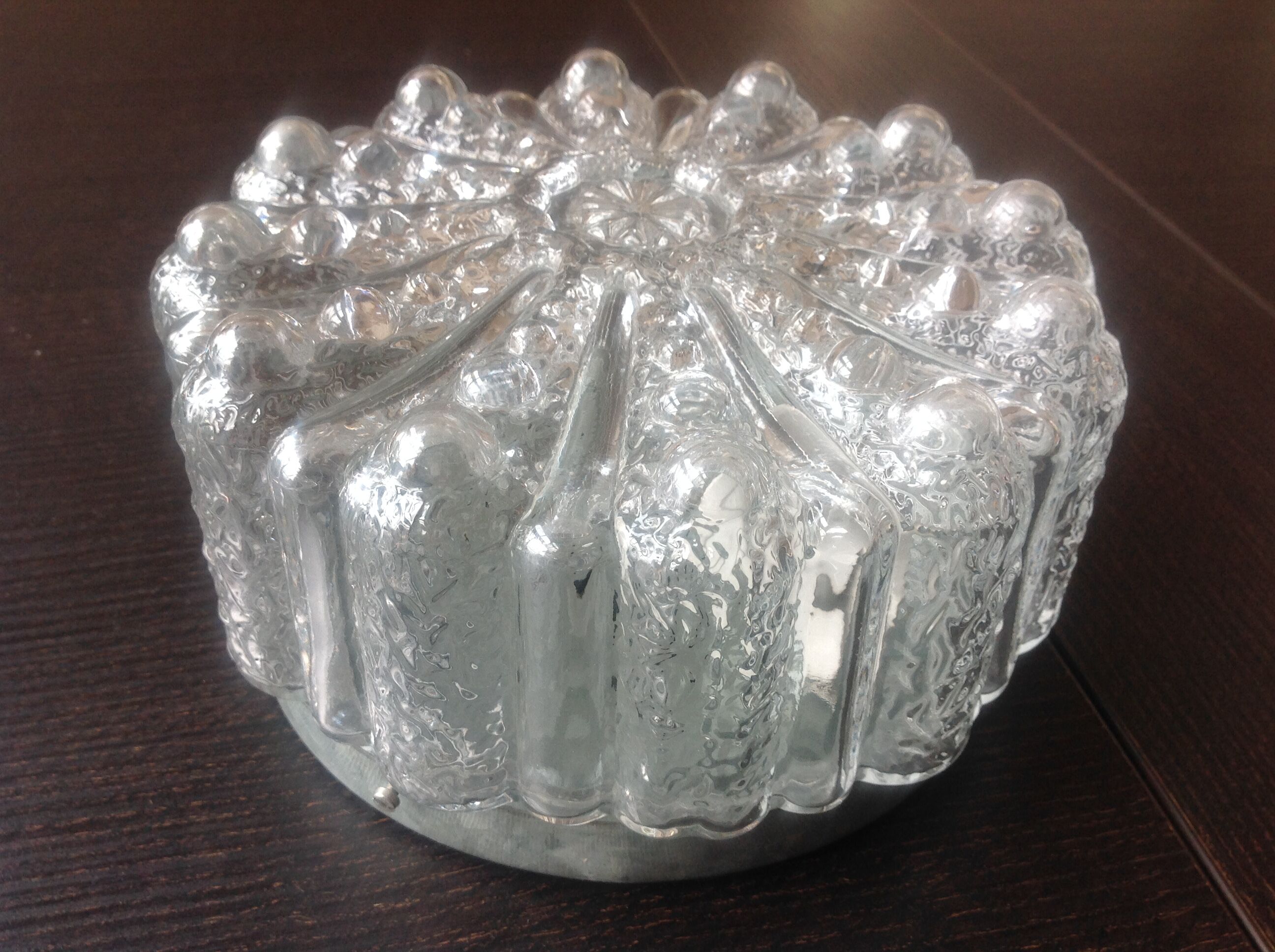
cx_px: 638
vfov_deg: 40.6
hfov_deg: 52.7
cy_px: 476
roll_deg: -2.2
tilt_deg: -38.1
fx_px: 1287
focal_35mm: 35
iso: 50
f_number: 2.4
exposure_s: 1/120
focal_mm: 4.28
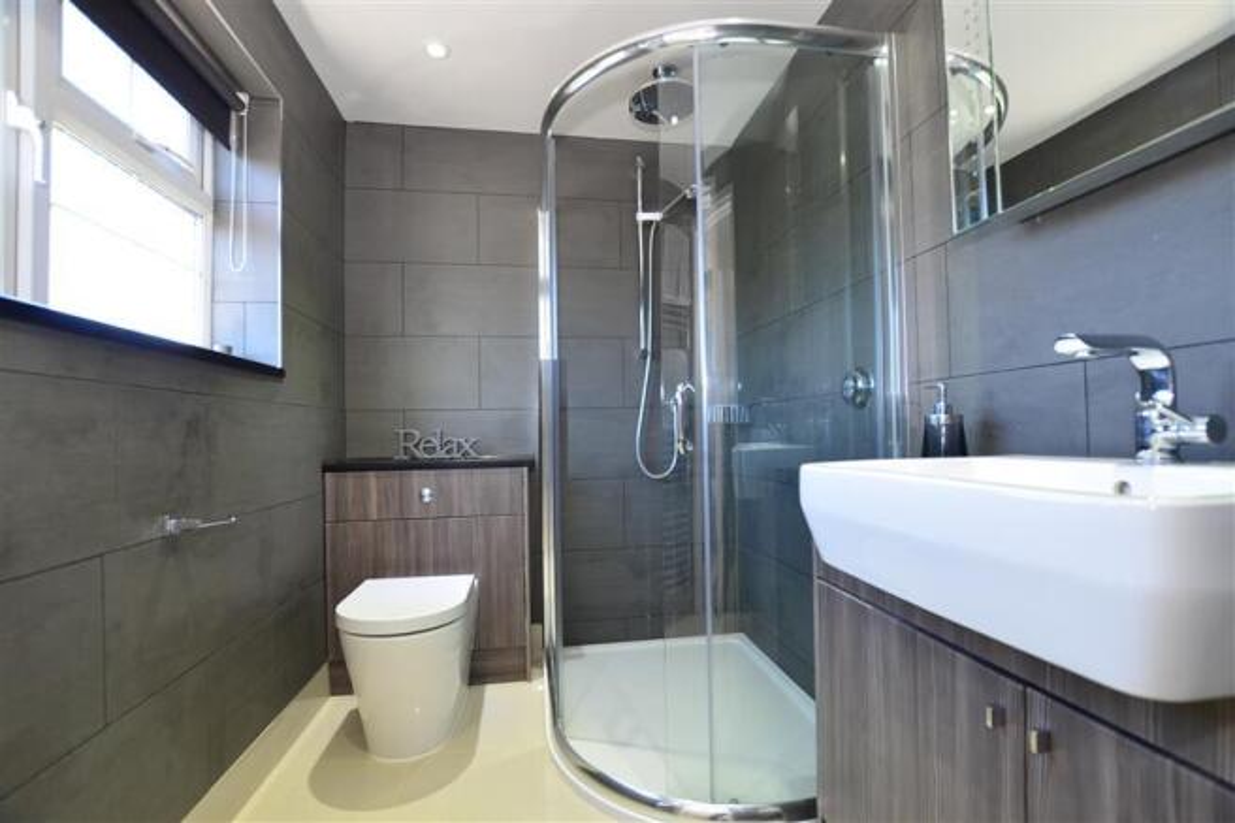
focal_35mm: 15
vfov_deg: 77.3
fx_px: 514
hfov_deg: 100.4
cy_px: 412
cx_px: 618
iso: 200
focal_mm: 10
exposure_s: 1/20
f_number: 5
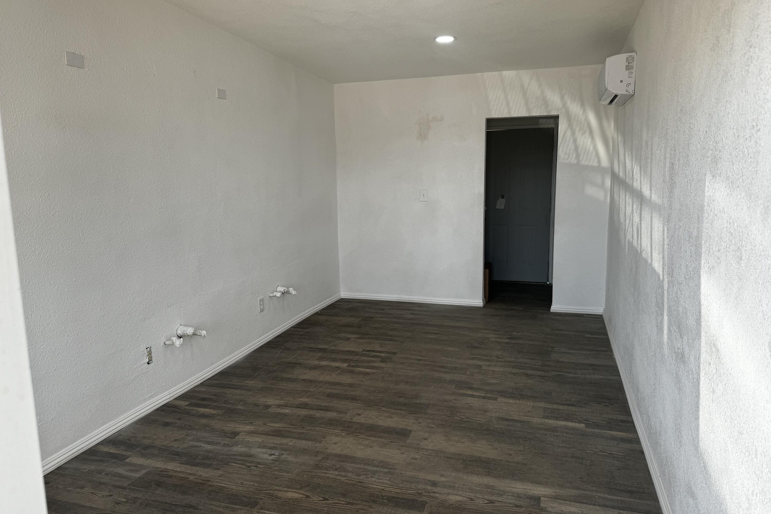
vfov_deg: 51.3
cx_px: 386
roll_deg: +0.7
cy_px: 254
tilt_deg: -9.0
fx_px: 535
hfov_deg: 71.5
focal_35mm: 25
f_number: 1.78
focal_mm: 6.76
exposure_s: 1/241
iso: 64
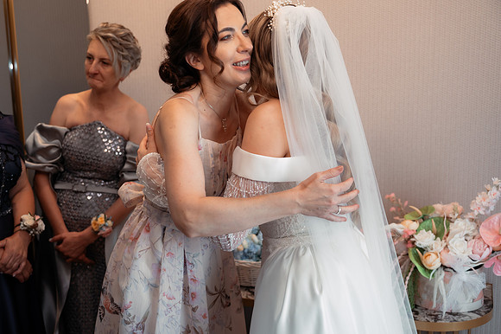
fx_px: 534
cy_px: 180
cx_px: 225
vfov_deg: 34.7
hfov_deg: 50.2
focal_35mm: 38
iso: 640
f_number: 2.8
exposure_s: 1/200
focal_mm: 34
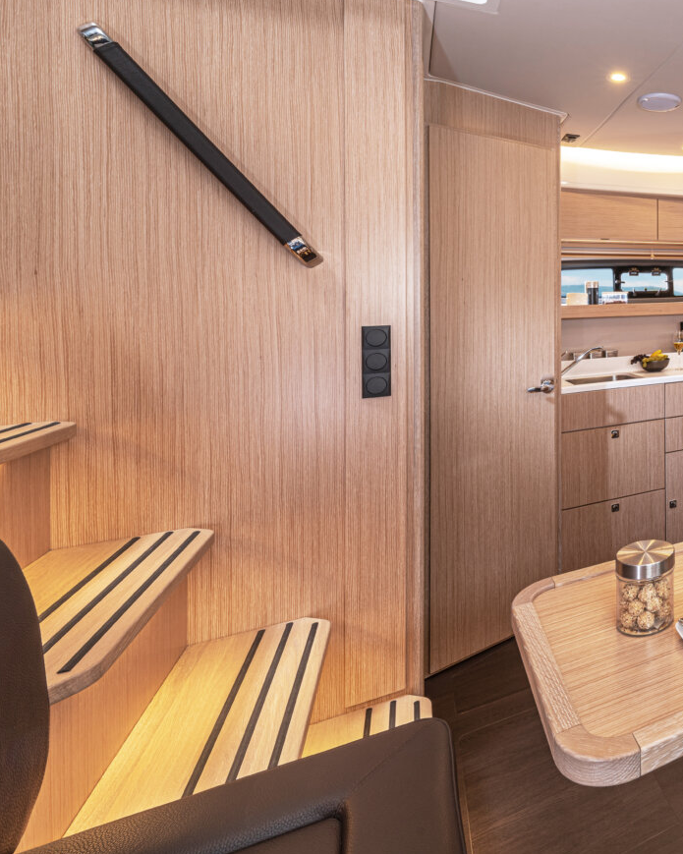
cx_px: 770
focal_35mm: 21
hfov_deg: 46.1
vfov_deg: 77.0
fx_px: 531
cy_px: 352
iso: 100
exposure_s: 1/2.5
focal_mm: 12
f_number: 14
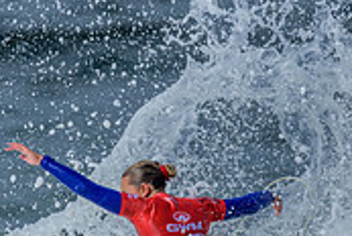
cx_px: -36
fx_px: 32929
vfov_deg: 0.4
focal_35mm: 3362
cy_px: 380
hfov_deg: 0.6
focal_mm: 800
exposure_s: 1/2000
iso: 110
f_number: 6.3
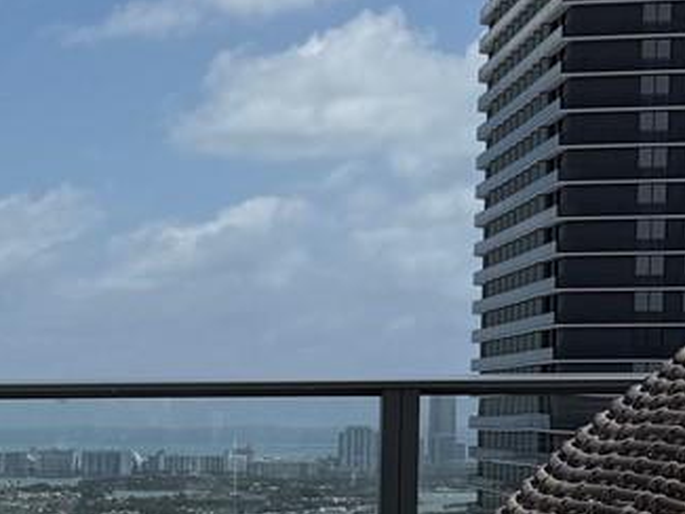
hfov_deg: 14.9
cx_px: -478
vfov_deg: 12.4
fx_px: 2336
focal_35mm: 118
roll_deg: +1.0
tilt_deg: -2.5
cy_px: 548
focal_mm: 6.76
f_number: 1.78
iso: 80
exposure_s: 1/11905
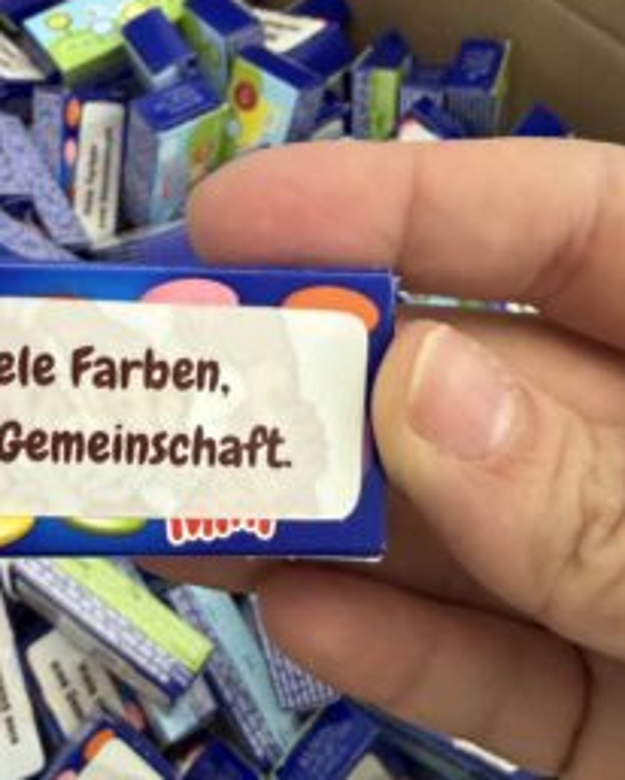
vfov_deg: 44.8
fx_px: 947
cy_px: 395
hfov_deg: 36.1
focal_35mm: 41
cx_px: 197
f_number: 2.2
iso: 250
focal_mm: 2.22
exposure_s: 1/50
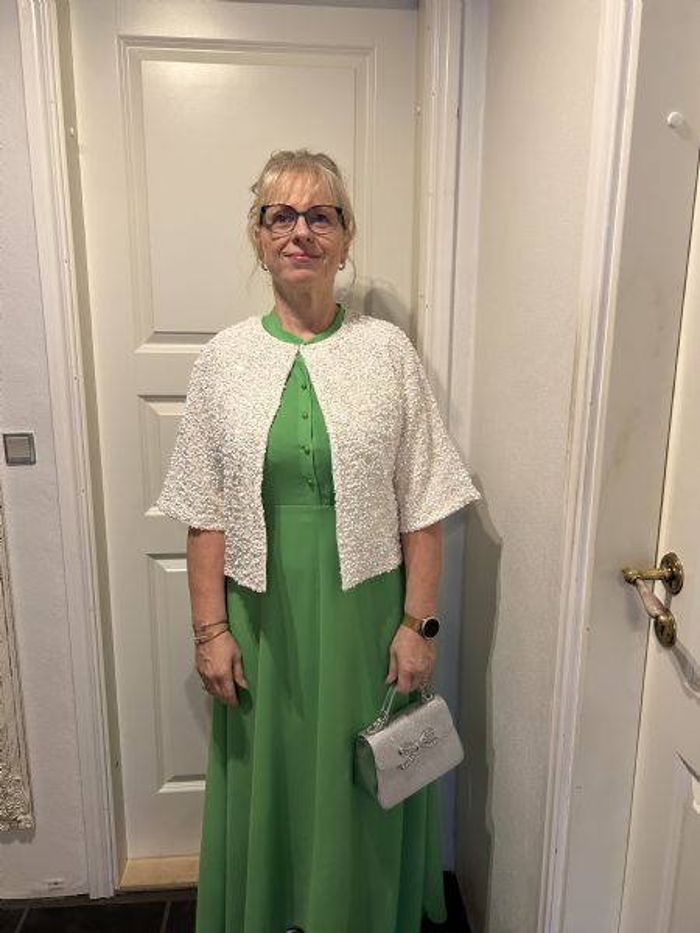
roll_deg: -0.9
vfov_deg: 67.3
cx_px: 350
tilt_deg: -11.9
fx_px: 701
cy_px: 466
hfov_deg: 53.1
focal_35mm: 26
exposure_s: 1/50
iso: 160
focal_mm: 5.7
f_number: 1.5
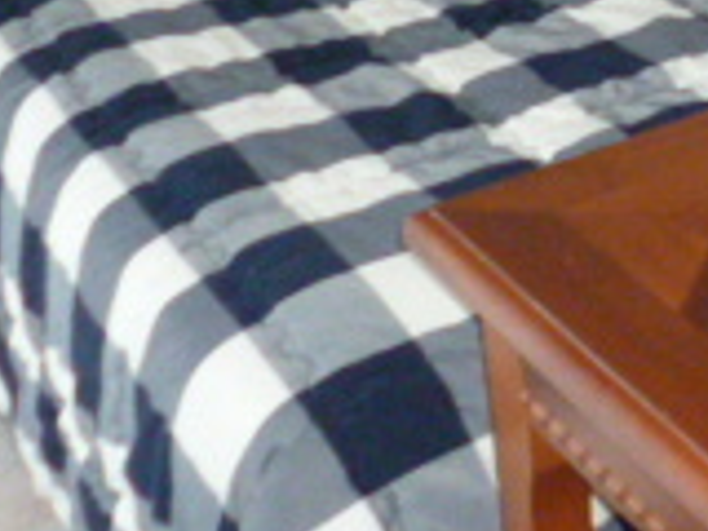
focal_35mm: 96
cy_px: -235
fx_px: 1963
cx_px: 1093
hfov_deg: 18.0
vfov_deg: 14.5
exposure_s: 1/60
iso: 500
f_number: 2.5
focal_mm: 4.3
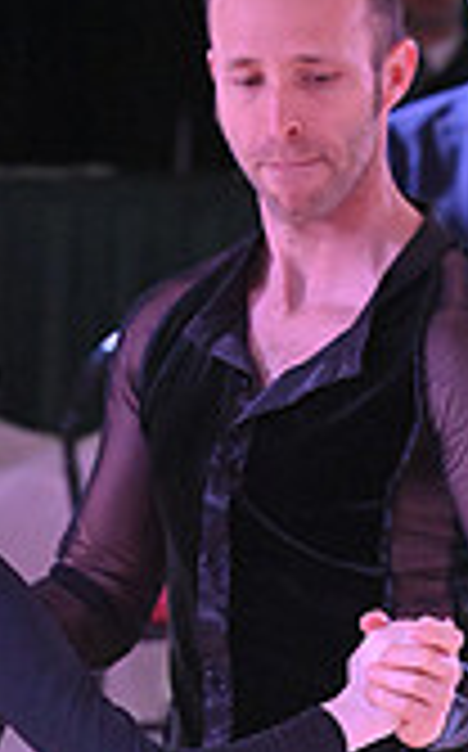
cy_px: 937
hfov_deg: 2.8
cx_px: 110
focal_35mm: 461
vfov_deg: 4.5
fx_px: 9432
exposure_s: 1/400
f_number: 6.3
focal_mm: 130
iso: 5000
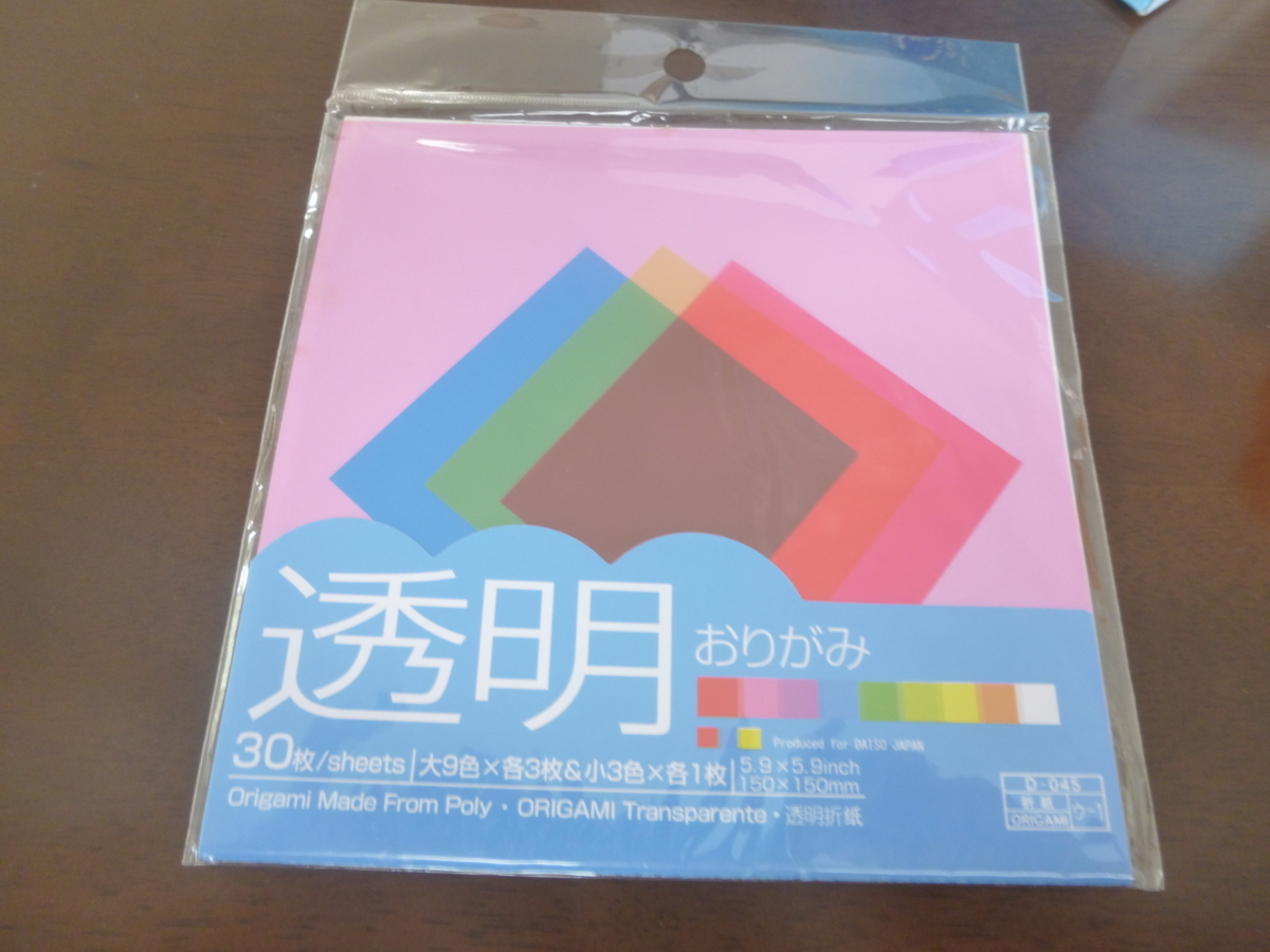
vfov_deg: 54.9
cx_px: 635
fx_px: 917
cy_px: 476
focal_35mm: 25
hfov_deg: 69.4
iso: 200
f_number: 3.1
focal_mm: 4.5
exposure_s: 1/8
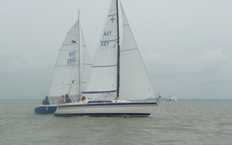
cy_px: 66
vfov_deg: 16.5
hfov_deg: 26.1
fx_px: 500
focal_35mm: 79
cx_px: 116
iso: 160
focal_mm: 11.3
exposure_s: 1/500
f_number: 4.5
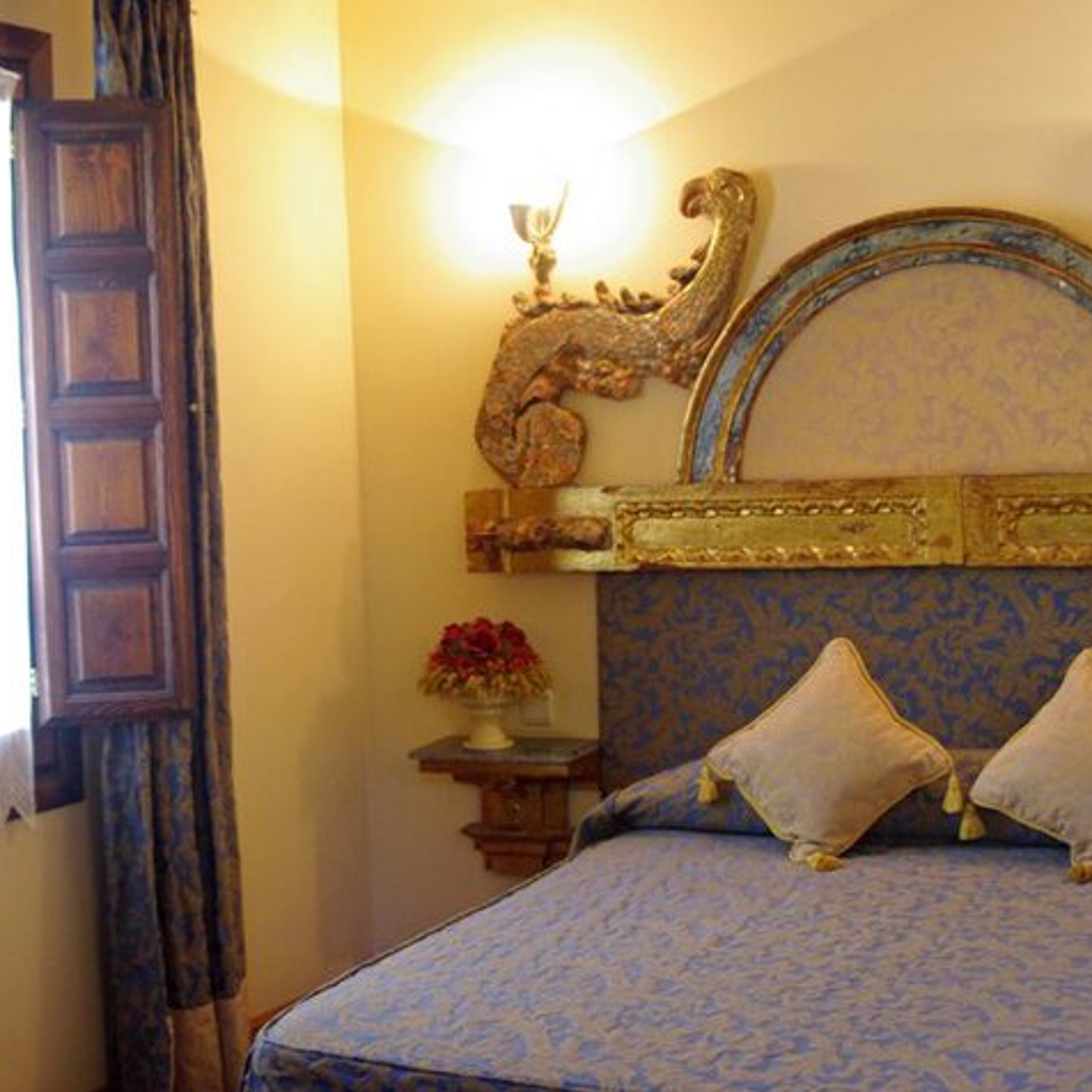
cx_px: 505
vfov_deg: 31.6
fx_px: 1927
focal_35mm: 54
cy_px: 546
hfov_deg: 31.6
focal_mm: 28
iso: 800
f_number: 3.5
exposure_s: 1/10
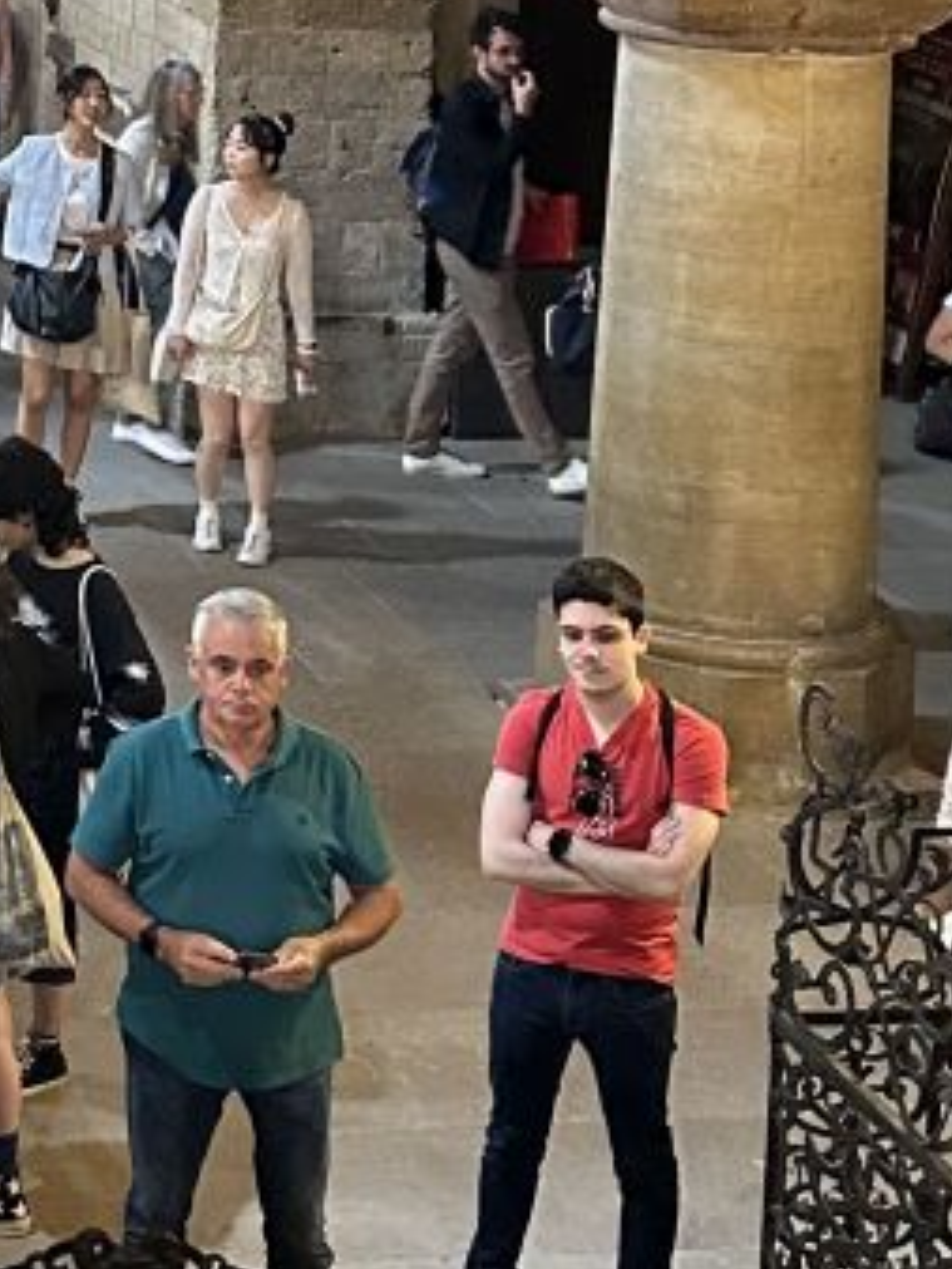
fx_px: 3481
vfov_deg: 19.9
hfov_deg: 14.3
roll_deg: -0.3
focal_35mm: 95
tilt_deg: -6.9
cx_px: -576
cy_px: -40
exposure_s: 1/50
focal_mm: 6.86
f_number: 1.78
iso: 500
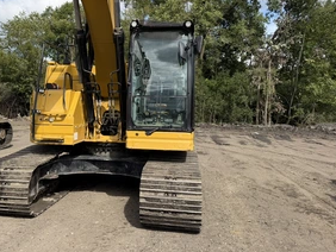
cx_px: 106
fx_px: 330
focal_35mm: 34
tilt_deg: -1.5
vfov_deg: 41.7
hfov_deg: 52.6
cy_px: 102
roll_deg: +1.4
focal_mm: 6.76
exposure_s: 1/4167
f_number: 1.78
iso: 125
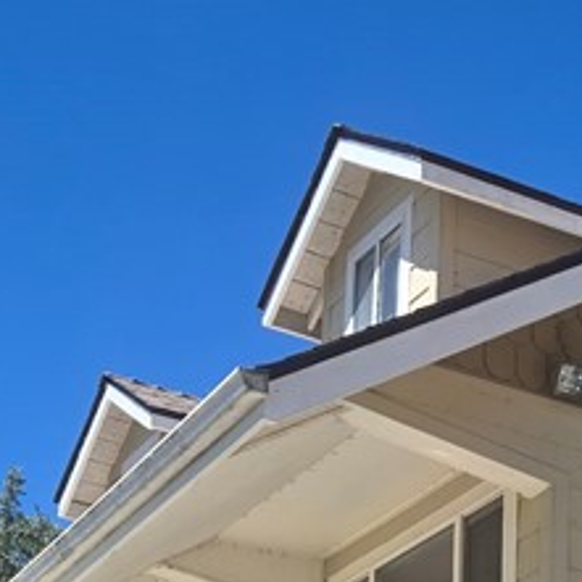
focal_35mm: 94
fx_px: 1788
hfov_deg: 18.3
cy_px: 816
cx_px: 450
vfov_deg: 17.1
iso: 25
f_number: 1.8
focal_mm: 5.4
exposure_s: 1/1505
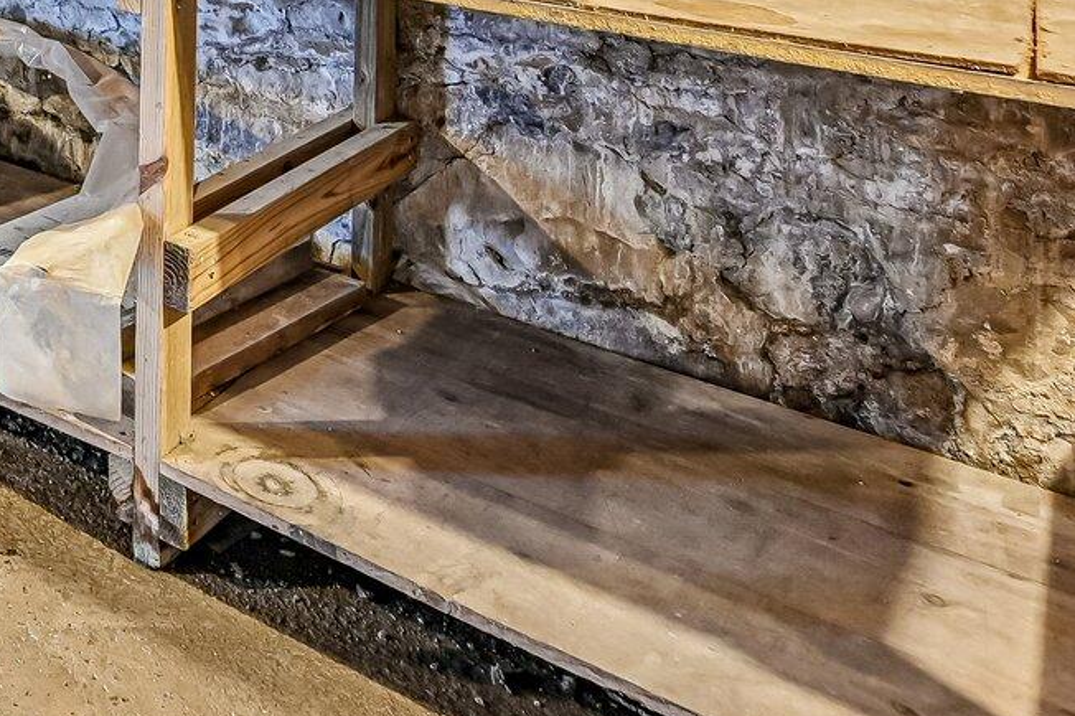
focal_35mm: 44
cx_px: -323
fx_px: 1313
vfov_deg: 24.8
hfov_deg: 33.0
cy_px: -303
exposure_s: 1/3.33
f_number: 4.8
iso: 400
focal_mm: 14
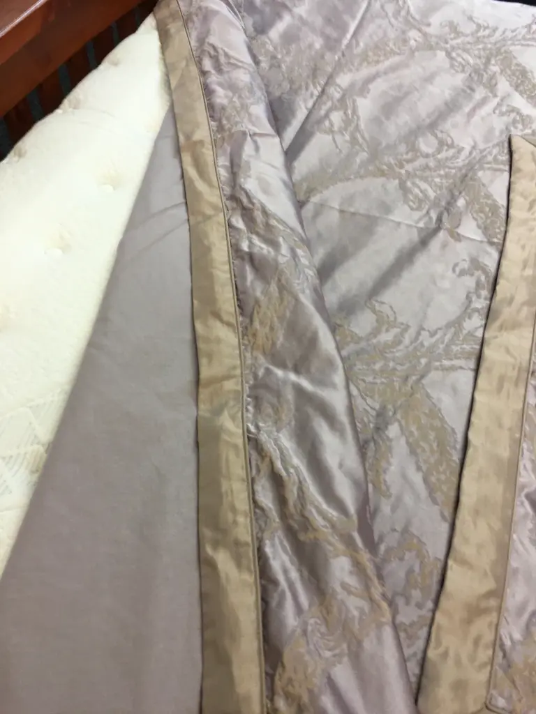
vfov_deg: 61.7
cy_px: 357
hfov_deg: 48.2
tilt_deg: -54.3
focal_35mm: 29
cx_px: 268
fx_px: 599
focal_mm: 4.15
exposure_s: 1/33
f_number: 2.2
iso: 50
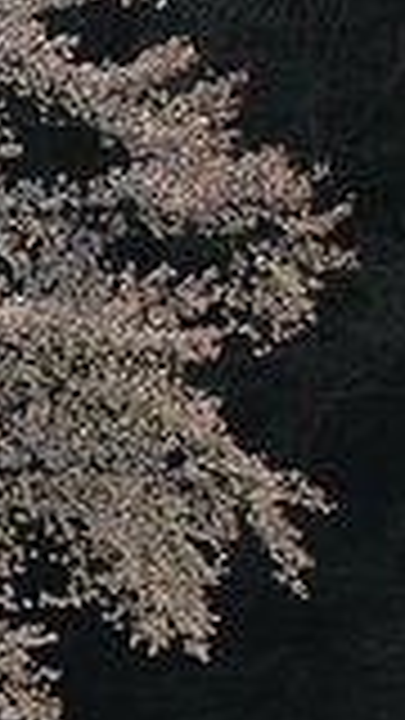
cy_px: 212
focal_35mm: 526
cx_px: -549
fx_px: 10036
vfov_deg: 4.1
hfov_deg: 2.3
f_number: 4
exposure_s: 1/250
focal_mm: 105
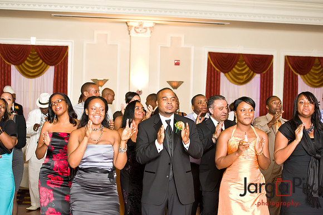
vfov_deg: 19.4
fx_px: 628
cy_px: 108
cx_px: 162
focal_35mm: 70
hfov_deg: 28.9
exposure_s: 1/125
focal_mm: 70
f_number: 3.2
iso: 3200
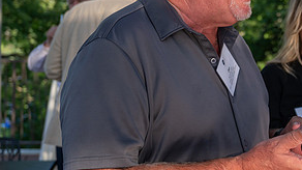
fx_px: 632
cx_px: 249
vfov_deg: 15.2
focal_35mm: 79
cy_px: 55
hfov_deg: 26.3
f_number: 4
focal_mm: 38
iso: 400
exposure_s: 1/640
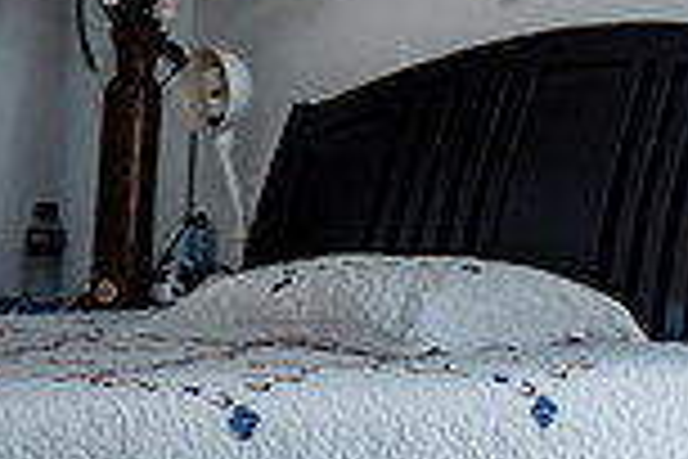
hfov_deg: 16.2
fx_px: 2312
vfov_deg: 10.9
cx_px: 836
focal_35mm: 121
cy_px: -245
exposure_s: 1/160
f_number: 2.8
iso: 250
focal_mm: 32
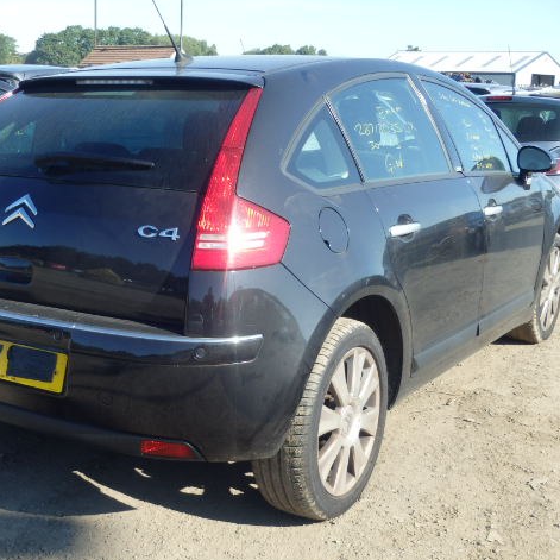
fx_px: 879
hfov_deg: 35.2
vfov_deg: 35.4
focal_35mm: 48
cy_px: 282
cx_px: 208
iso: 125
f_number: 4.7
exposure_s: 1/250
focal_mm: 7.3
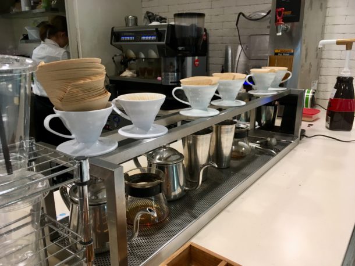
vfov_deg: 48.3
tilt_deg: -16.6
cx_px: 178
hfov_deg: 61.6
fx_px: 298
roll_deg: +1.0
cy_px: 133
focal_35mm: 29
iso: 40
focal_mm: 4.15
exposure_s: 1/30
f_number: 2.2
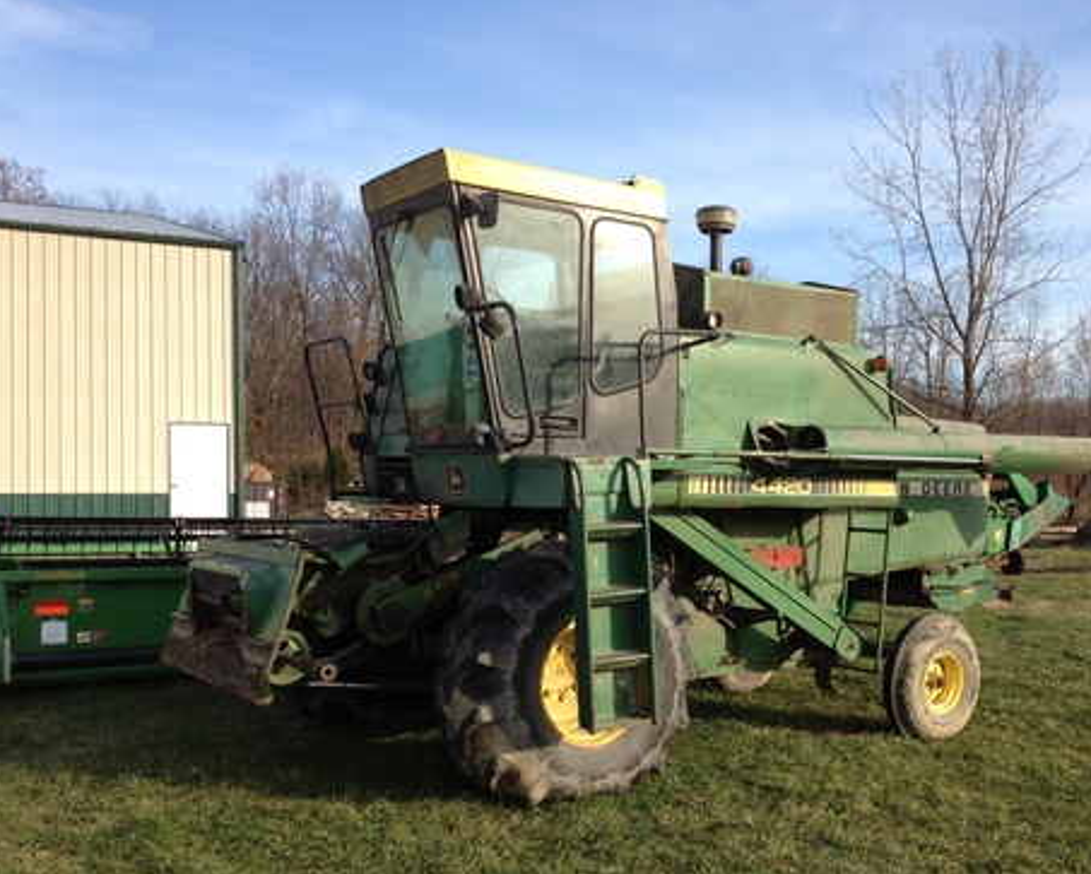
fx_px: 1325
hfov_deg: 44.6
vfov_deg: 36.5
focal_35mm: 41
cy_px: 484
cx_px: 636
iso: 50
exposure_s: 1/665
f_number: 2.4
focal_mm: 4.28
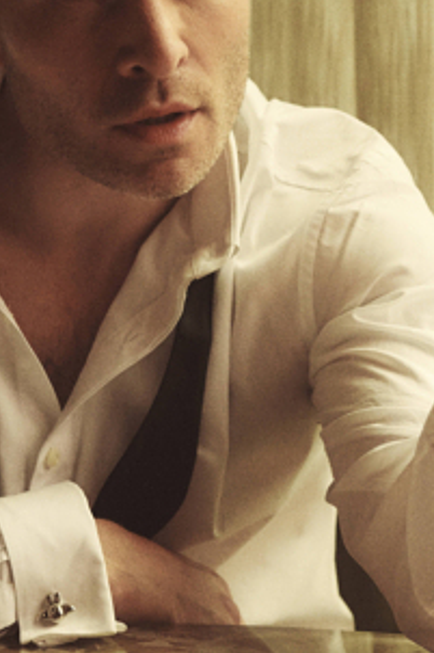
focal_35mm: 142
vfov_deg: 14.2
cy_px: -25
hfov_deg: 9.6
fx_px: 2571
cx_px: 166
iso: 1000
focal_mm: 52
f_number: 4
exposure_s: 1/800
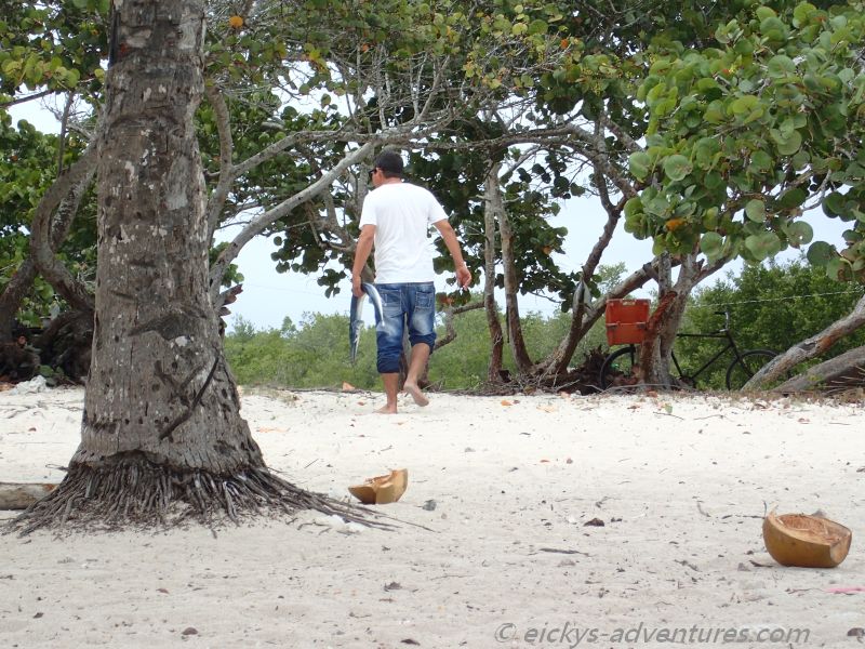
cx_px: 432
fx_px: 2499
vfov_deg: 14.8
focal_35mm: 100
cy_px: 324
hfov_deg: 19.6
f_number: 6.3
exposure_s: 1/200
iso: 100
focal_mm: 18
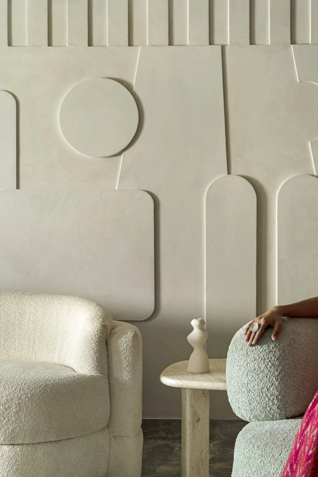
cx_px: 159
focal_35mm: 57
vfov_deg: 35.0
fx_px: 755
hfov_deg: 23.8
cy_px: 238
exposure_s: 1/10
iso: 250
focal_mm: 57
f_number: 10
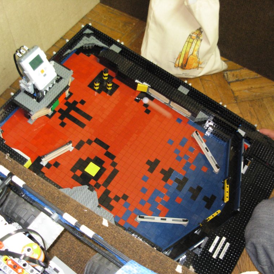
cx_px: 156
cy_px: 137
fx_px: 403
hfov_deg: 37.5
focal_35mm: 45
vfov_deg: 37.6
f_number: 2.9
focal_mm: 6.3
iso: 377
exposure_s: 1/5.6
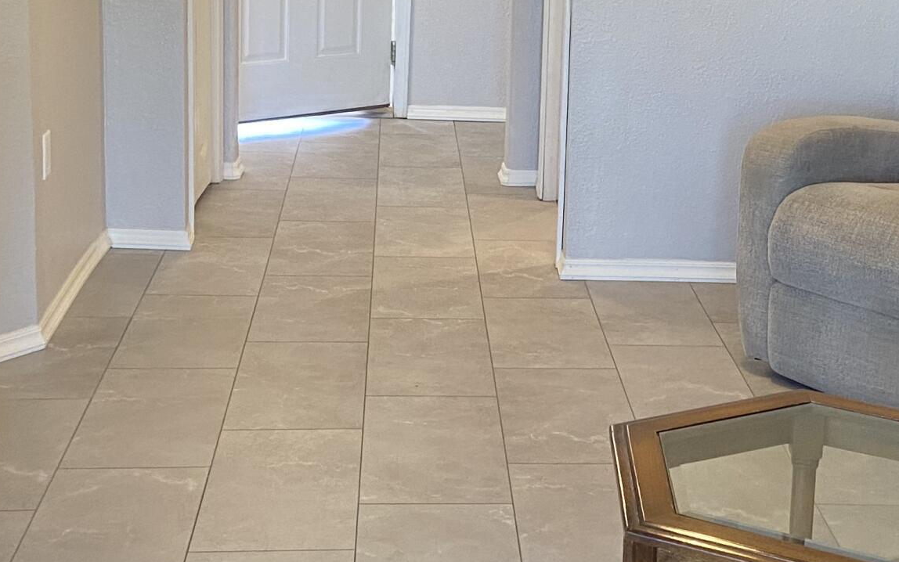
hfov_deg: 28.5
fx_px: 1764
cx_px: 550
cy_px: 123
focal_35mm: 72
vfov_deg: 18.0
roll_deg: -2.0
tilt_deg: -12.0
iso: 100
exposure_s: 1/60
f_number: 1.8
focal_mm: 4.25
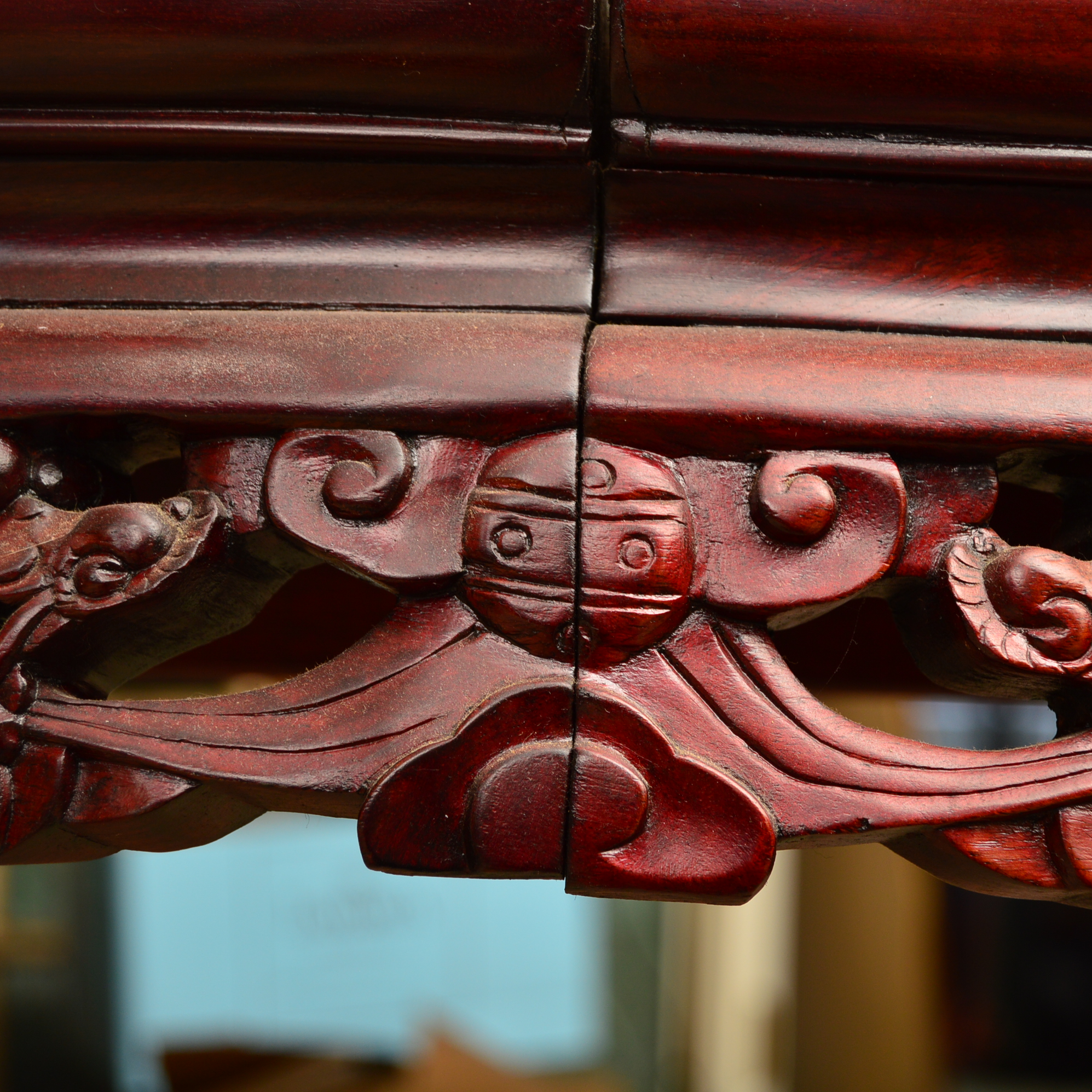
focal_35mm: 106
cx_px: 717
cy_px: 547
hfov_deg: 16.4
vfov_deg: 16.5
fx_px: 3770
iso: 200
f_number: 5.6
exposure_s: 1/200
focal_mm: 55
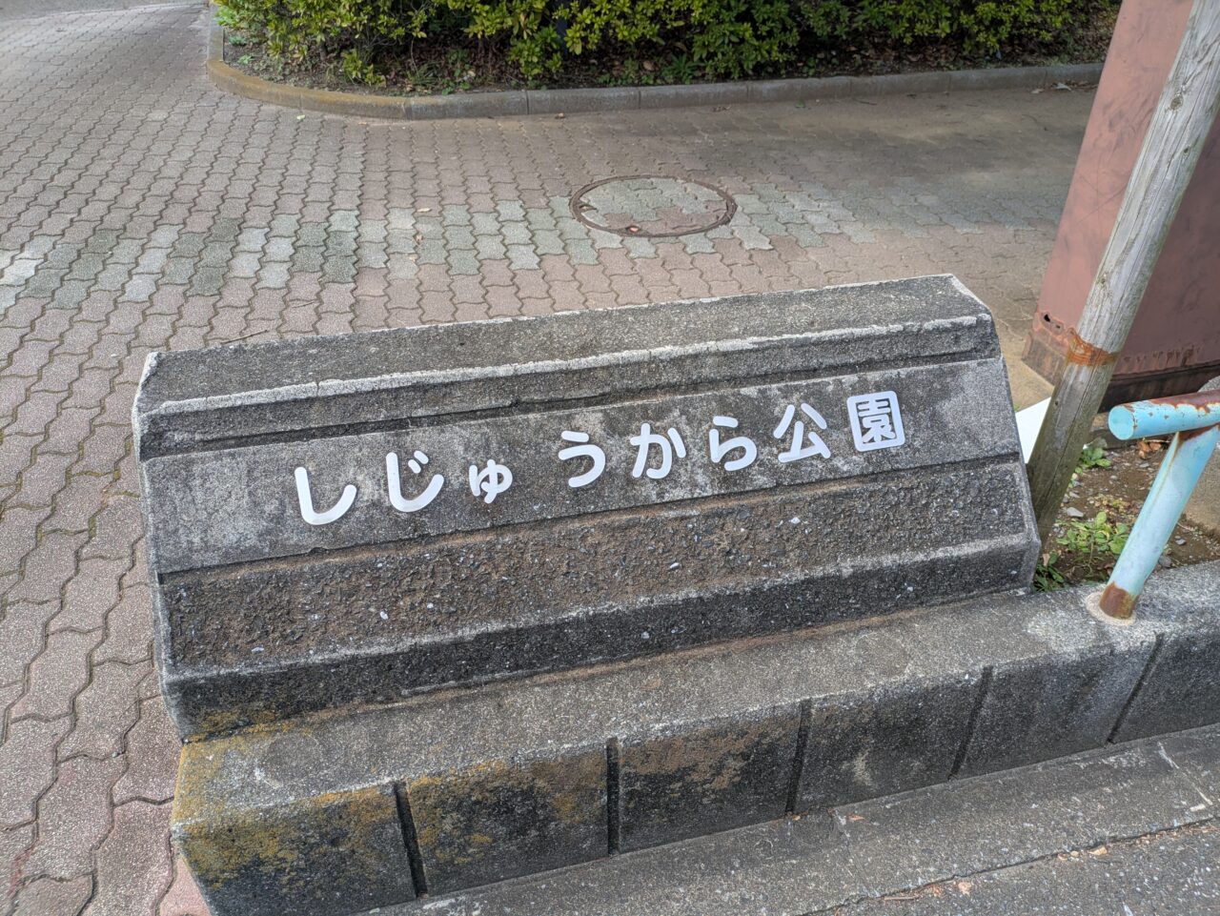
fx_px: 881
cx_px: 610
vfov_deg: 54.9
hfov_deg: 69.4
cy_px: 458
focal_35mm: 25
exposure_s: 1/441
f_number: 1.89
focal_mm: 5.43
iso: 35
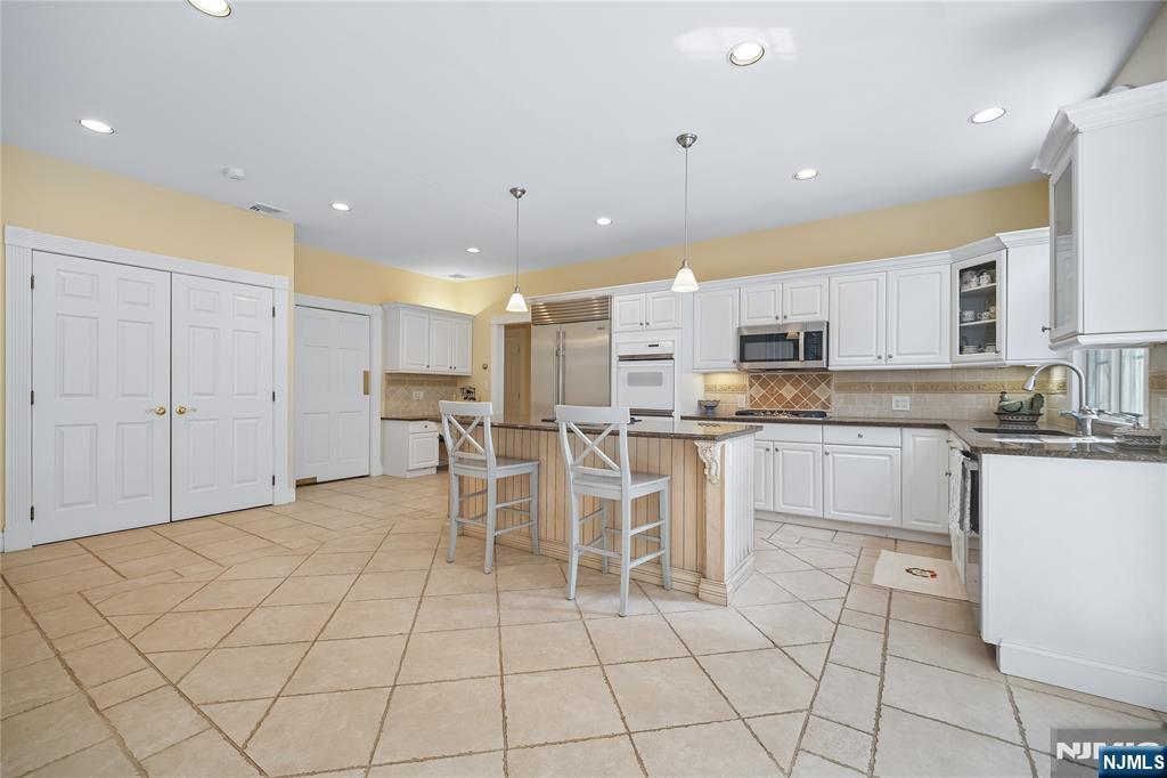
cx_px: 584
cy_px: 389
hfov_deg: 73.8
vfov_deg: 53.1
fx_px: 778
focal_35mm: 24
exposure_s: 1/60
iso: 640
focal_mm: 24
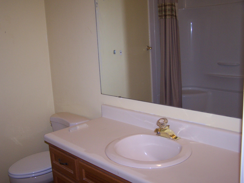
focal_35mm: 38
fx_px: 268
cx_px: 122
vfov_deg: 37.7
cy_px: 92
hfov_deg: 49.0
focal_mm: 6.3
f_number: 2.8
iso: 140
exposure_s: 1/60
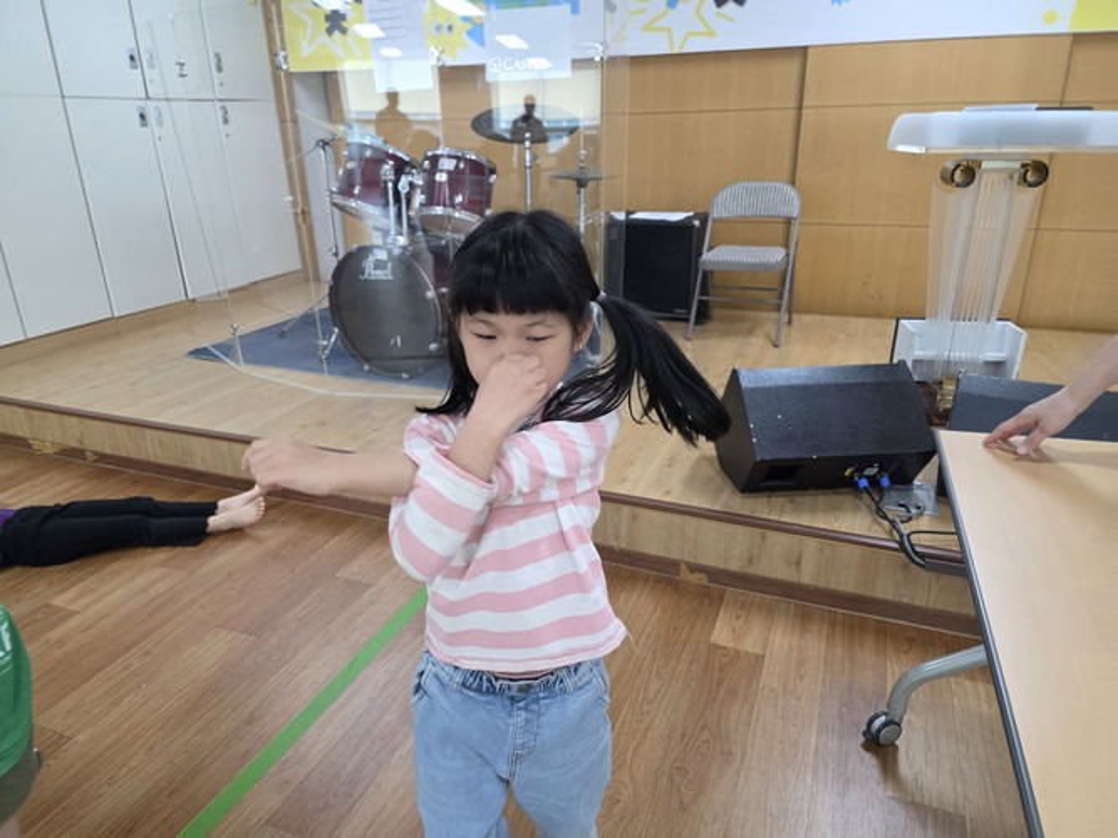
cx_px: 559
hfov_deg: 73.9
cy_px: 419
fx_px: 743
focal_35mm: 23
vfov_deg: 58.9
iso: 320
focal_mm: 6.3
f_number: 1.7
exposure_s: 1/120
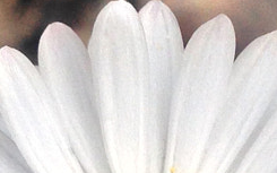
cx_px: 172
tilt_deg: -77.0
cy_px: 329
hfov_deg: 9.2
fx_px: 1721
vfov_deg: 5.6
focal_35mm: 228
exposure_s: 1/1808
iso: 50
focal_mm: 4.12
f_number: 2.4
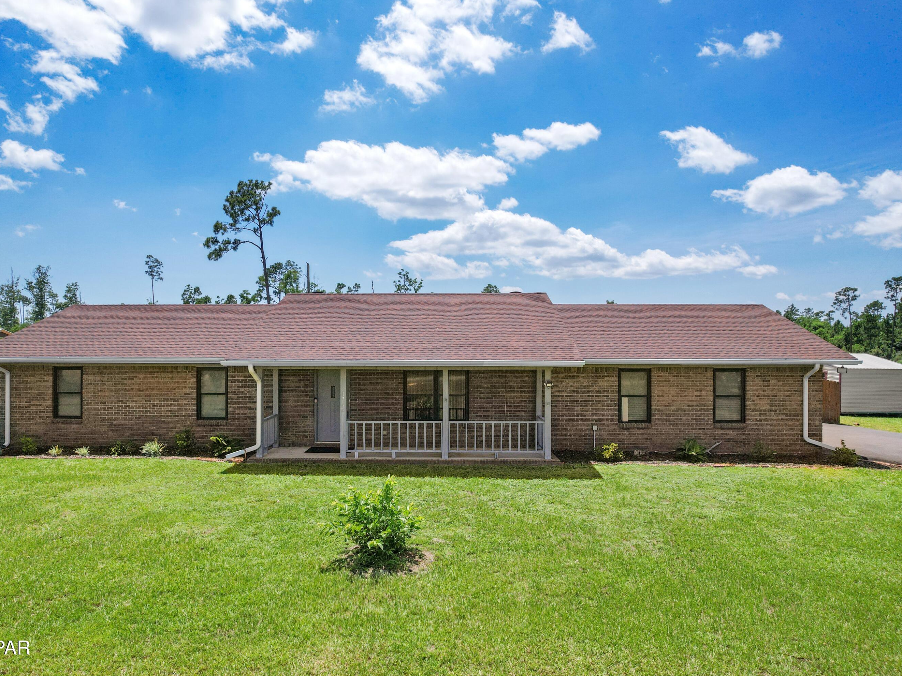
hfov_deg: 71.5
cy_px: 338
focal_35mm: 24
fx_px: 625
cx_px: 427
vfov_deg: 56.8
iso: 100
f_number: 2.8
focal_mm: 8.38
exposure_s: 1/2500
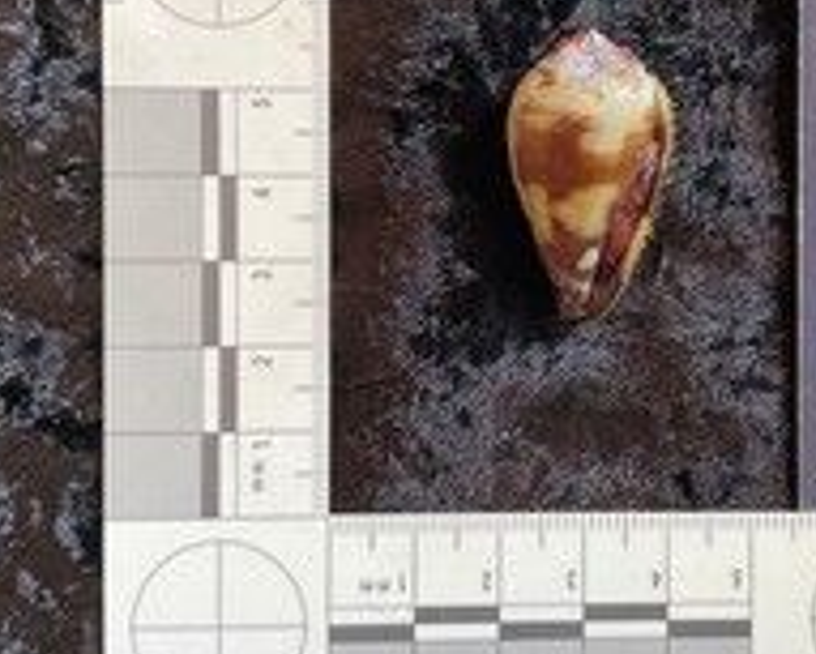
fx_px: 1256
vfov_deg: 29.1
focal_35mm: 52
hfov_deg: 35.4
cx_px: 581
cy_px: 259
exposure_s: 1/50
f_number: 1.8
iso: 80
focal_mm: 3
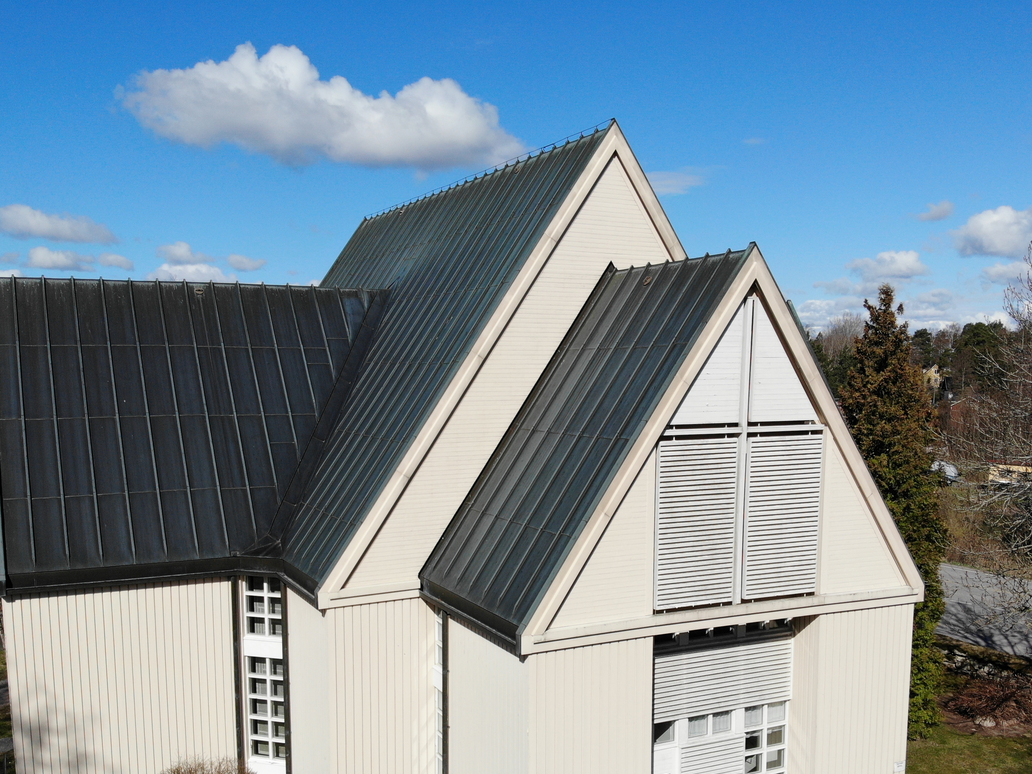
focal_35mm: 33
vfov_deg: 42.4
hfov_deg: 55.3
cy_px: 515
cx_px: 553
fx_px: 984
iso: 101
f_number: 2.8
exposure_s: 1/1623
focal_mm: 4.5
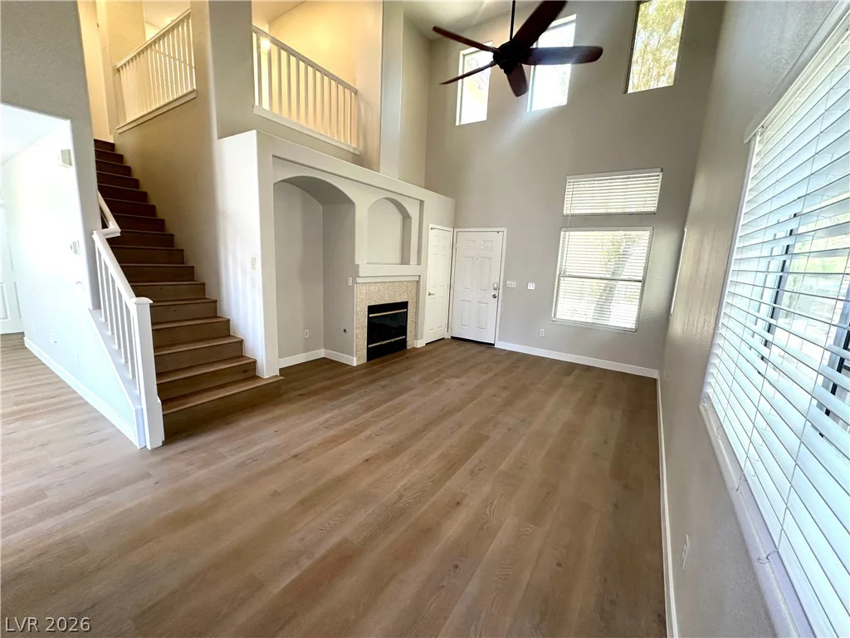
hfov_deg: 102.1
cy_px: 319
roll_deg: -2.5
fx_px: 344
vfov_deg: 85.7
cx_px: 425
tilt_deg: -9.6
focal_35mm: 14
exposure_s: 1/60
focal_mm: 2.22
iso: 200
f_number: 2.2
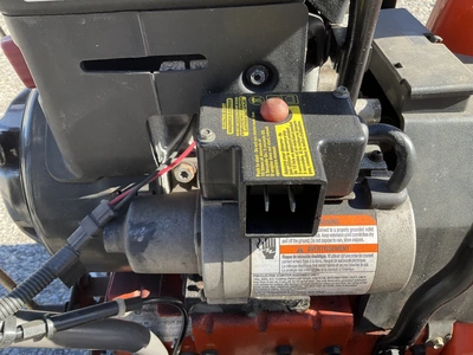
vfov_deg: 48.2
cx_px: 236
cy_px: 178
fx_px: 396
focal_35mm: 29
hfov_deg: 61.7
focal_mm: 3
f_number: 1.8
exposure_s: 1/228
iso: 25
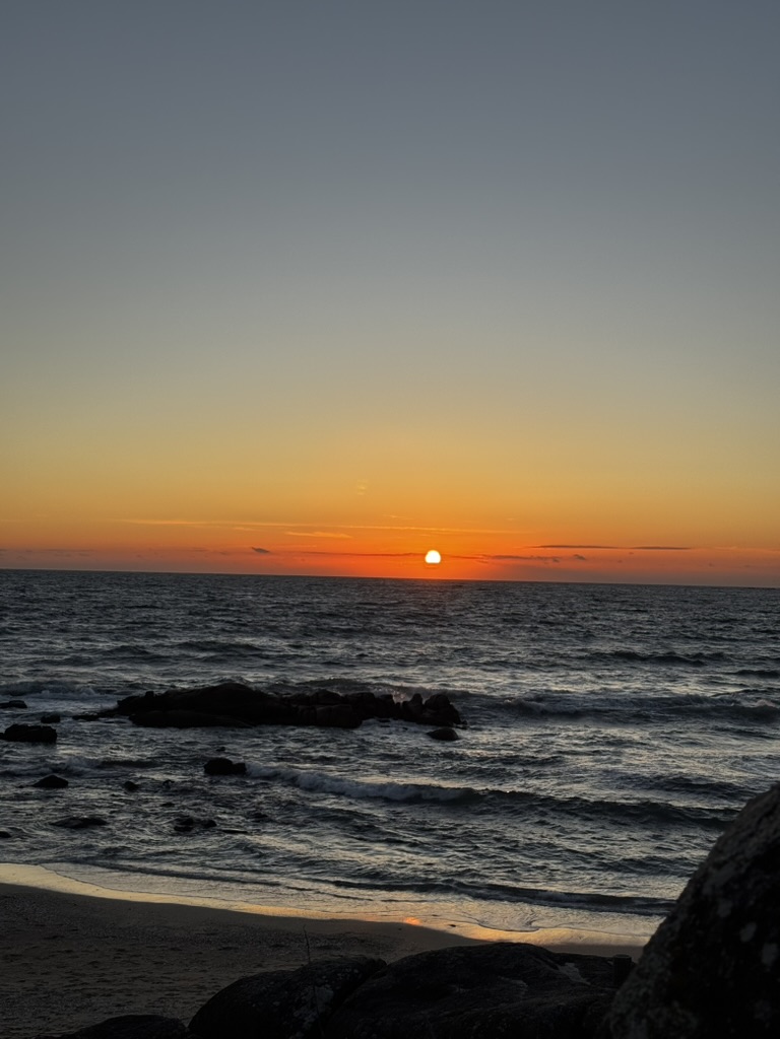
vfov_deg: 39.7
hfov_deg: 30.3
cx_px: 390
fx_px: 1442
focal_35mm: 48
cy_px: 520
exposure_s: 1/3257
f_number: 1.78
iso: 64
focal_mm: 6.76
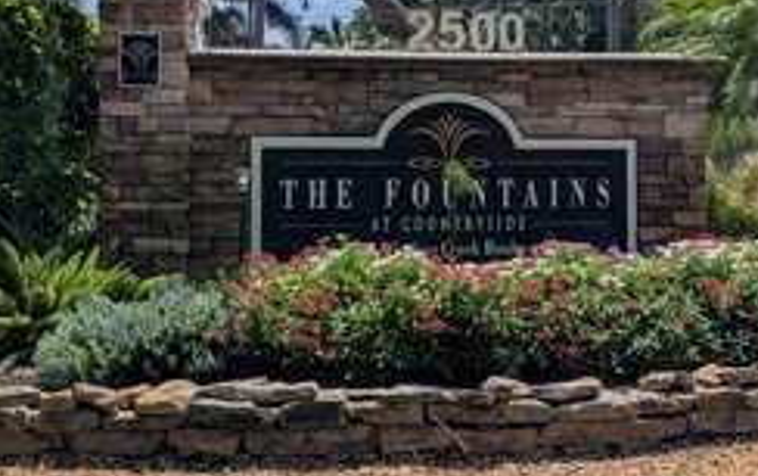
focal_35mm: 50
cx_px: 488
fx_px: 1034
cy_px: 145
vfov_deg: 25.7
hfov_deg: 39.9
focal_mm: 6.81
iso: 47
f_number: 1.85
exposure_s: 1/3425
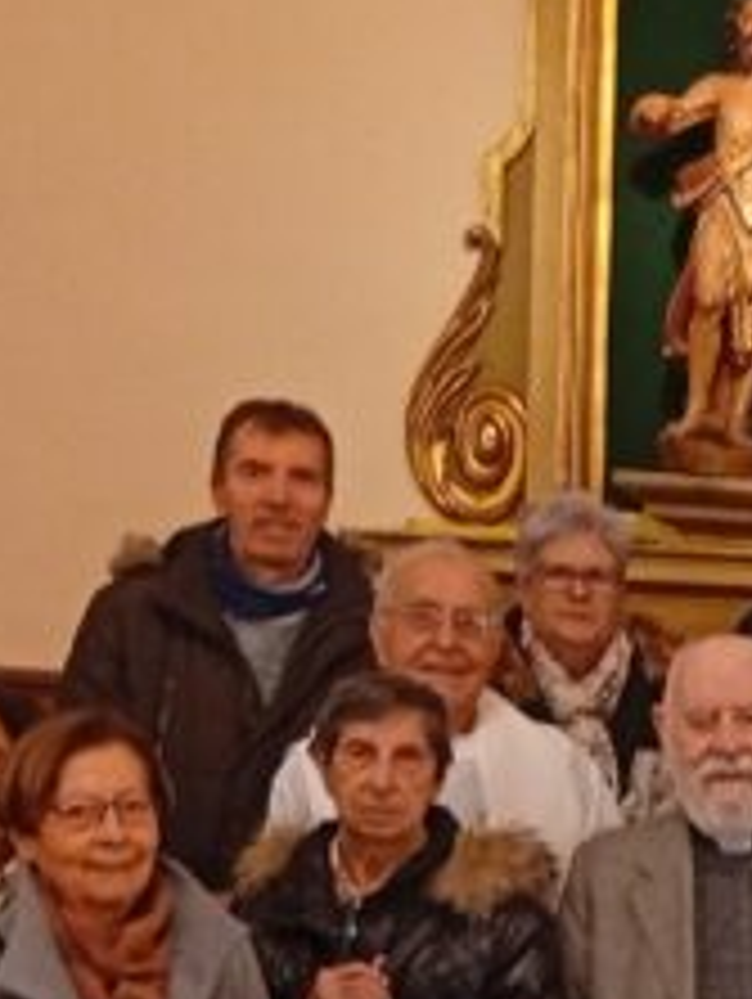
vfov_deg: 16.0
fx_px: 3469
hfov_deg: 11.5
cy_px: 1064
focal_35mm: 120
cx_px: 1337
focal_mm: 3.96
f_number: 1.8
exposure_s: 1/33.3
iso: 351
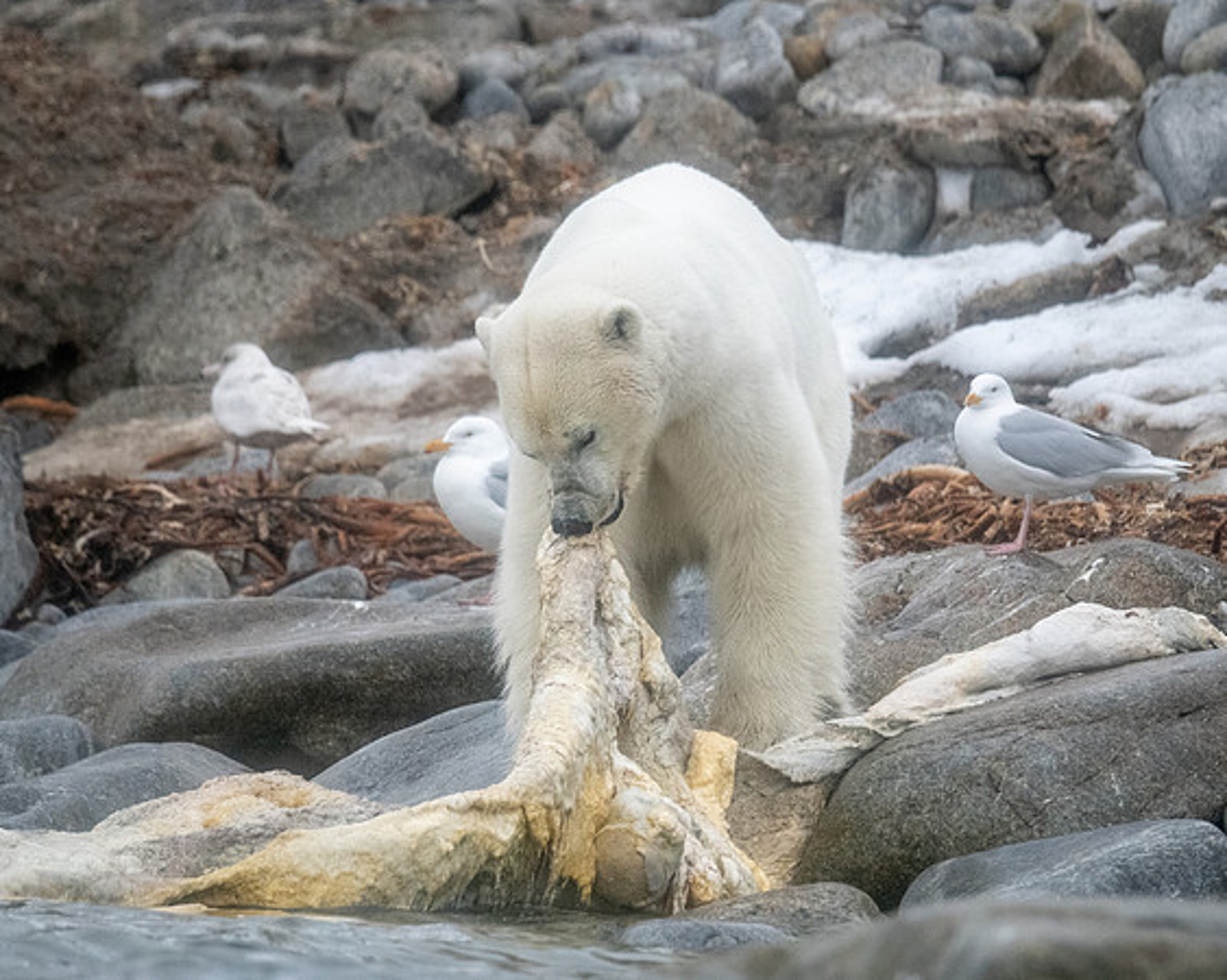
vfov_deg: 2.4
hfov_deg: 3.0
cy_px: 474
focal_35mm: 636
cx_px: 806
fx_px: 23102
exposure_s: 1/2000
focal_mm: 420
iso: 3200
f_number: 6
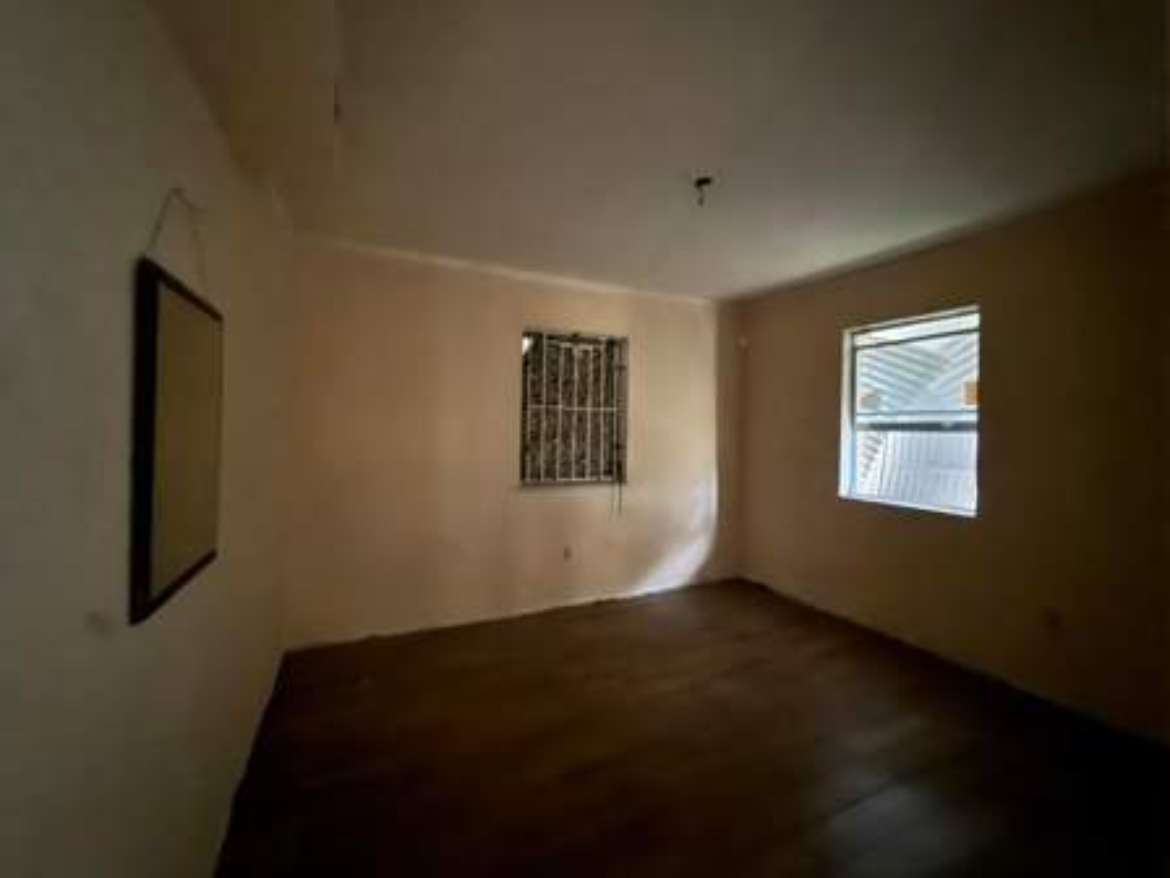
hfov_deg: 98.1
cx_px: 606
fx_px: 507
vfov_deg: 81.7
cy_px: 429
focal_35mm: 15
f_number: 2.2
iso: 2000
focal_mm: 2.22
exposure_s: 1/8
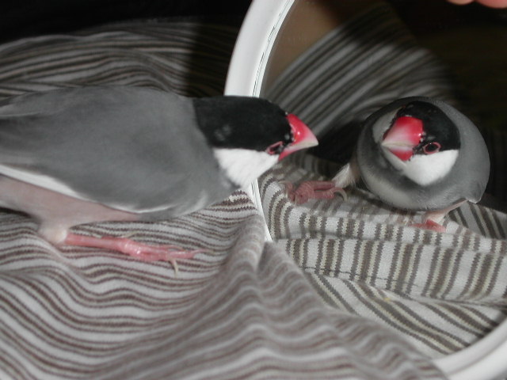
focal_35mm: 114
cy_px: 190
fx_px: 1670
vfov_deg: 13.0
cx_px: 254
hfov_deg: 17.3
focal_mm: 23.4
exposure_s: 1/90
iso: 100
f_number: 4.7
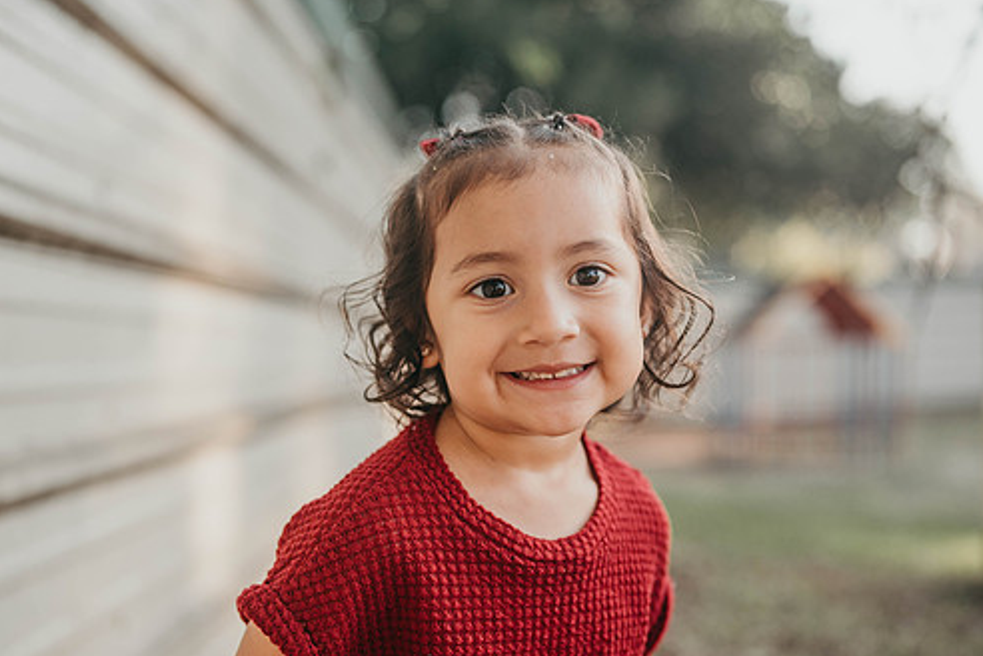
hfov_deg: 41.1
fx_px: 1311
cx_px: 510
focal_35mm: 48
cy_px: 406
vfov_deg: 28.0
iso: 64
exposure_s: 1/1600
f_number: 1.6
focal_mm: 35
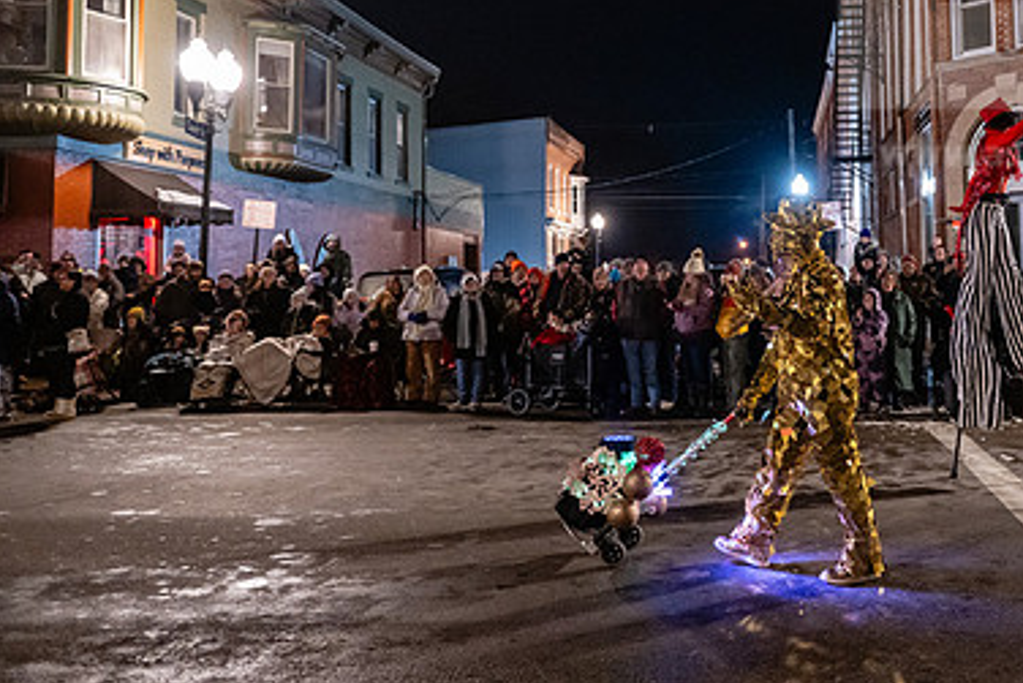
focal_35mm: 37
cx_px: 756
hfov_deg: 49.9
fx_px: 1052
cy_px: 211
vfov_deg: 35.5
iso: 5000
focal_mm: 24
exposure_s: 1/160
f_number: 2.8
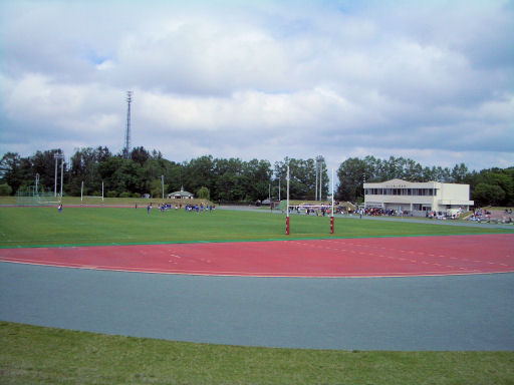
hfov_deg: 52.6
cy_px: 192
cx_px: 257
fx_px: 520
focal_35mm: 35
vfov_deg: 40.7
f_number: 4.3
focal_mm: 5.8
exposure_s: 1/1600
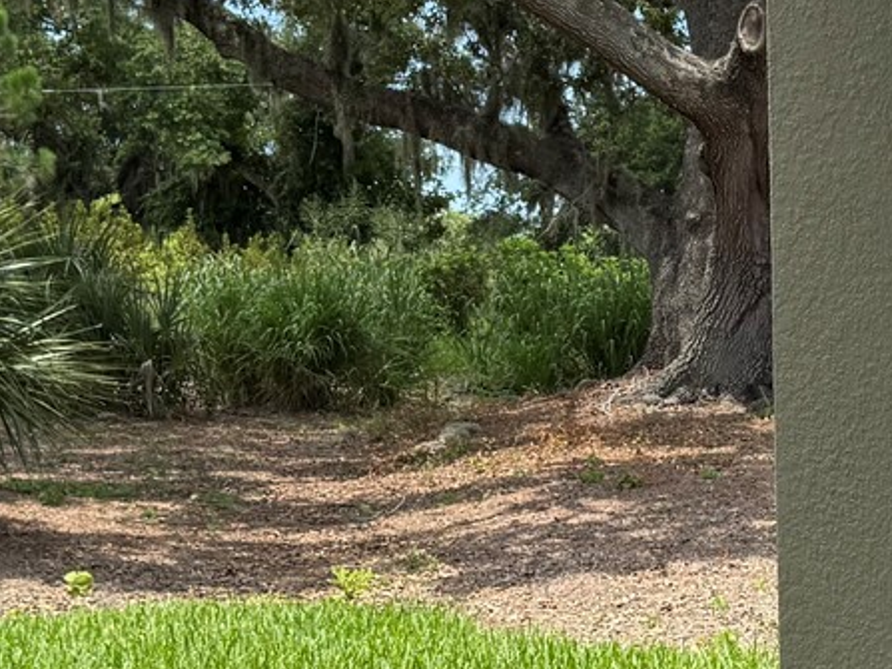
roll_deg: +0.9
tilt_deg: -3.4
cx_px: 828
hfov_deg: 22.1
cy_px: 397
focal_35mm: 86
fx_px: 2215
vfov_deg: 17.1
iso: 80
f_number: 1.78
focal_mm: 6.76
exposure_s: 1/1721
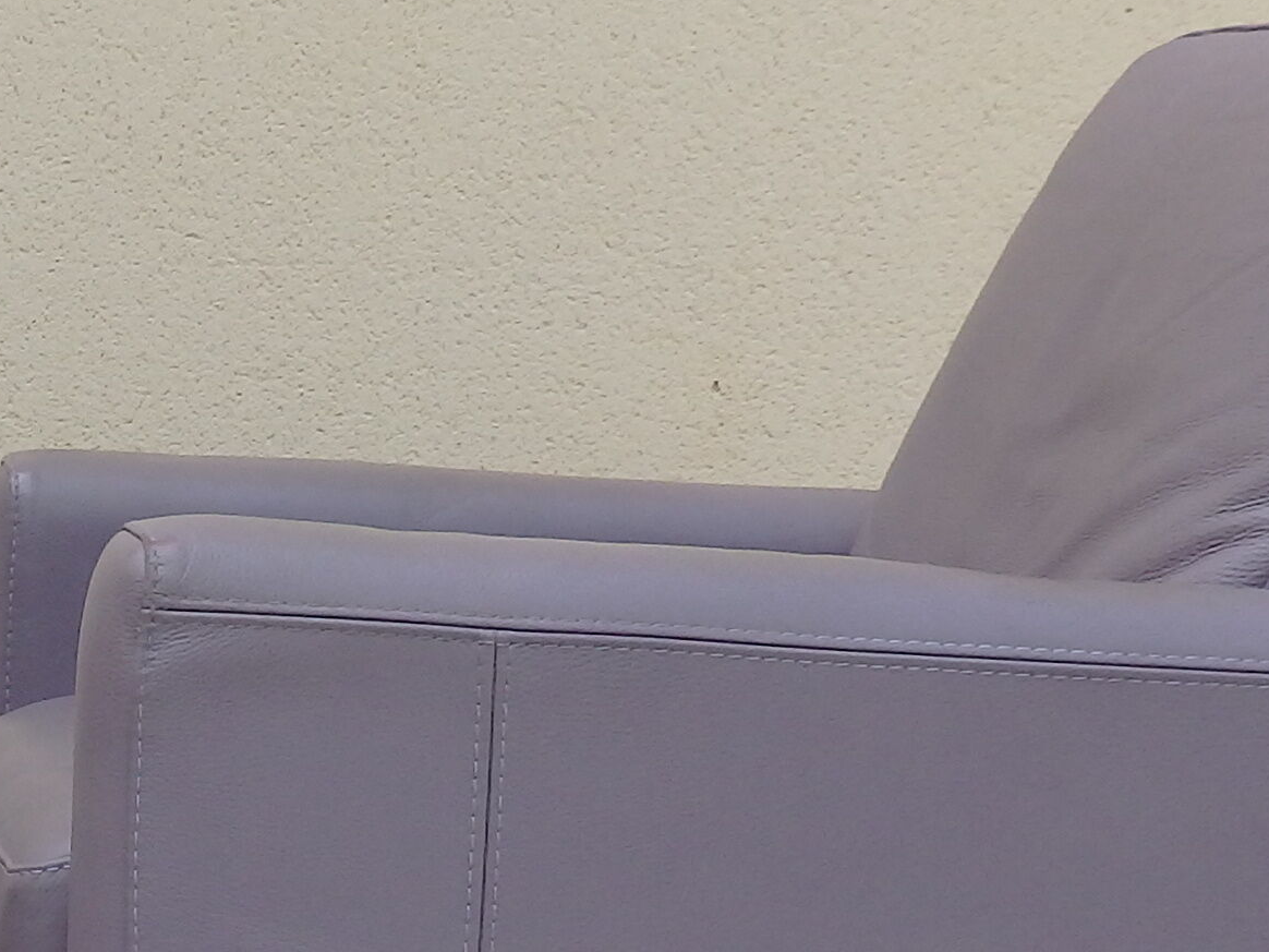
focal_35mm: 99
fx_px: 3629
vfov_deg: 14.5
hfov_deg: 18.4
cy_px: 1083
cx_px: -399
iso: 125
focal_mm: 4.5
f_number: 3
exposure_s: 1/500
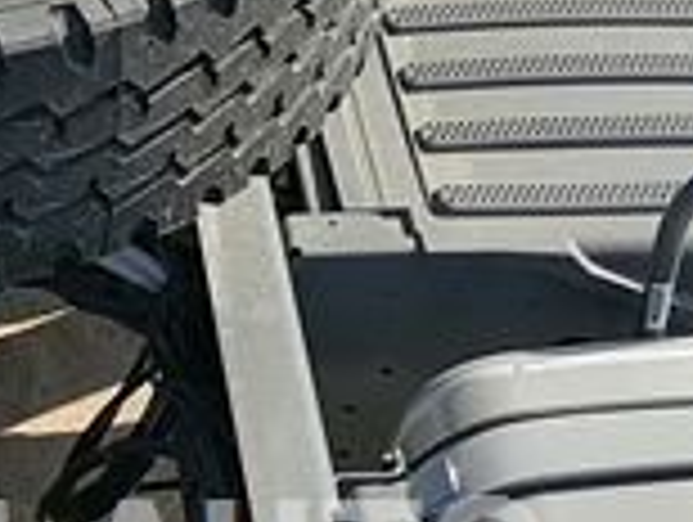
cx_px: -176
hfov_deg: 13.6
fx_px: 2807
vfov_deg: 10.5
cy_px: 562
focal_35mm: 140
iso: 50
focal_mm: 5.3
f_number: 1.8
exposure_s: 1/1295
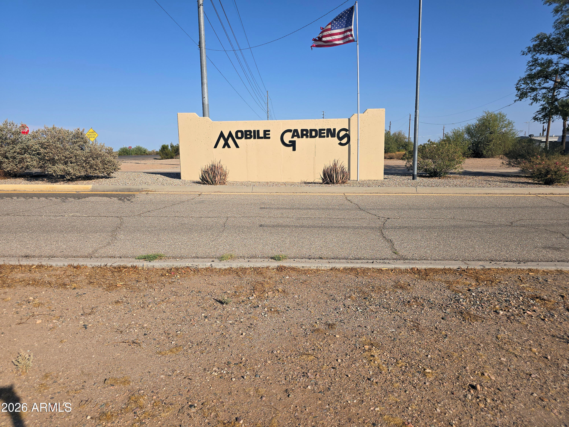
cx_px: 284
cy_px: 214
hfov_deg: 73.9
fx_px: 378
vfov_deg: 58.9
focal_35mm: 23
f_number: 1.7
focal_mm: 6.3
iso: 12
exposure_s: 1/1202
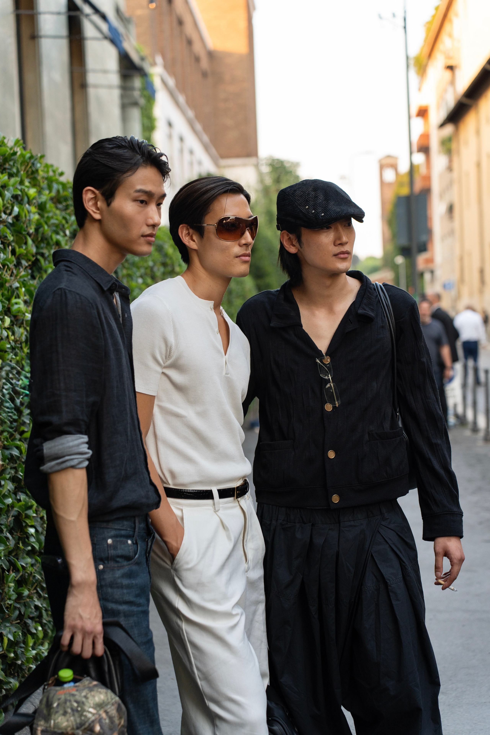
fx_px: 1347
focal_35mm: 66
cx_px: 245
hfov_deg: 20.6
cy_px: 368
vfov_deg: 30.5
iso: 800
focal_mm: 66
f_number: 3.2
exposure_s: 1/320
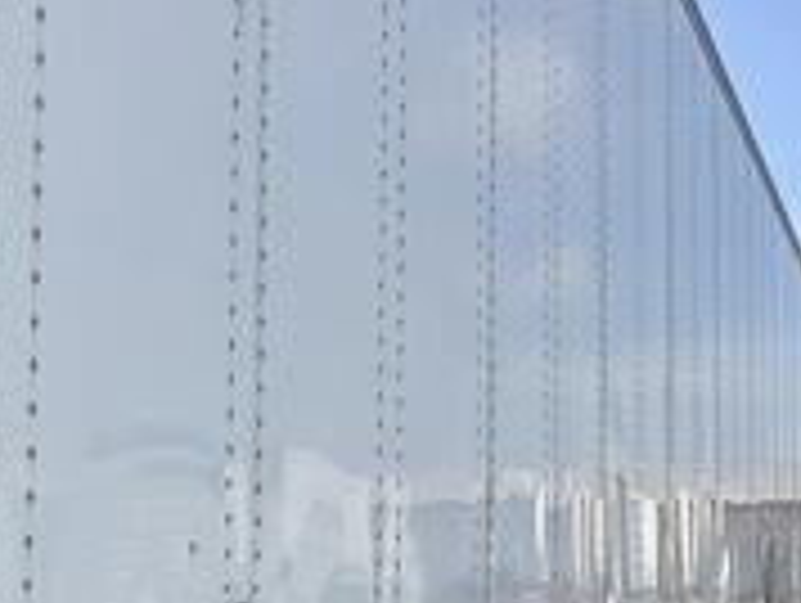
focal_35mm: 65
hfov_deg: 29.4
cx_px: 225
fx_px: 1506
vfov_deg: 22.2
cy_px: 526
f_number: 1.8
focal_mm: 3
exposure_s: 1/978
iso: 25
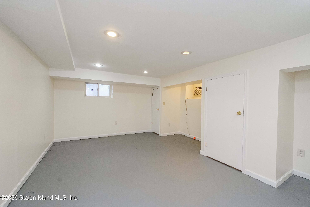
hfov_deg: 100.4
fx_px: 129
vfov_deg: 77.3
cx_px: 155
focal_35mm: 15
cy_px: 104
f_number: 10
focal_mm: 10
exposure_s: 1/60
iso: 2500
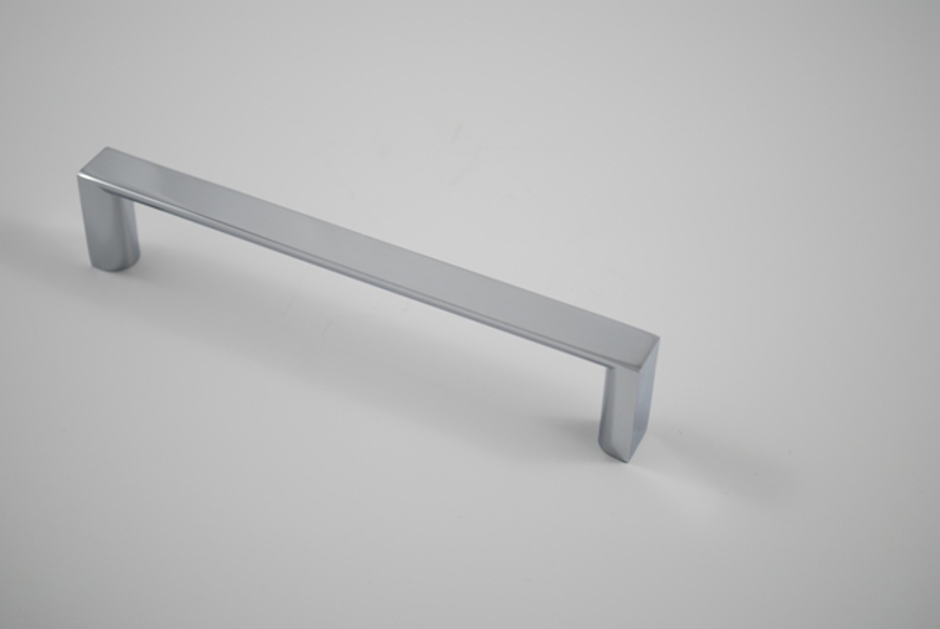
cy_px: 314
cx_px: 470
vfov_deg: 20.7
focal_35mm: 66
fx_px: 1725
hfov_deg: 30.5
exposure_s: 1/30
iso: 100
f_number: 5.3
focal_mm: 44
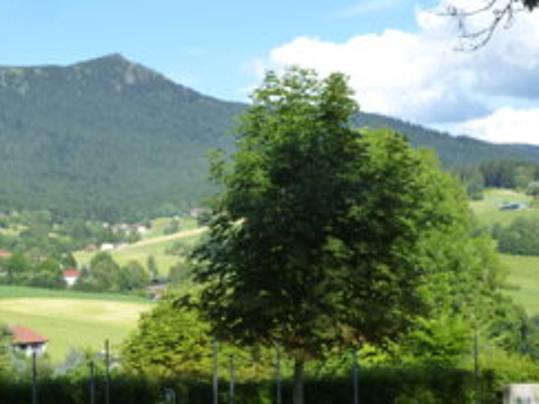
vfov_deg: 19.9
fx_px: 1152
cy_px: 206
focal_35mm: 74
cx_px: 173
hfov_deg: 26.2
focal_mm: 8
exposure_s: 1/500
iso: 160
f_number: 4
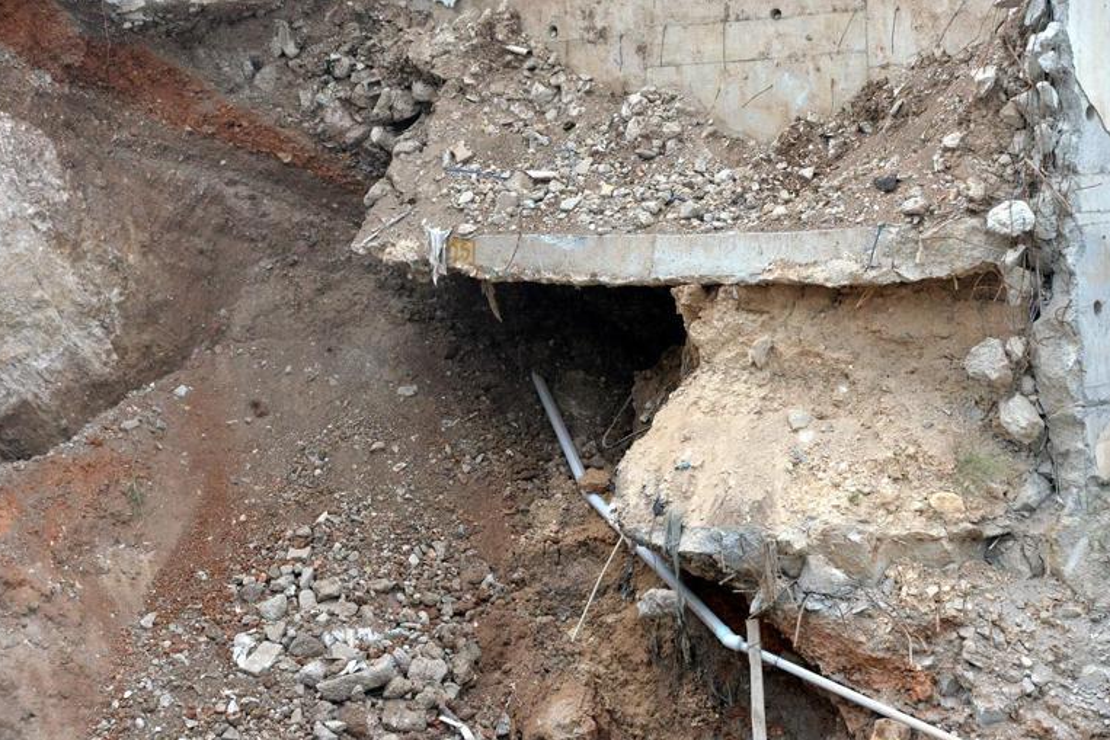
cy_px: 371
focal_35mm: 113
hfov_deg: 18.1
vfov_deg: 12.1
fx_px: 3485
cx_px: 553
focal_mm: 112
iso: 5000
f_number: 8
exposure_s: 1/250
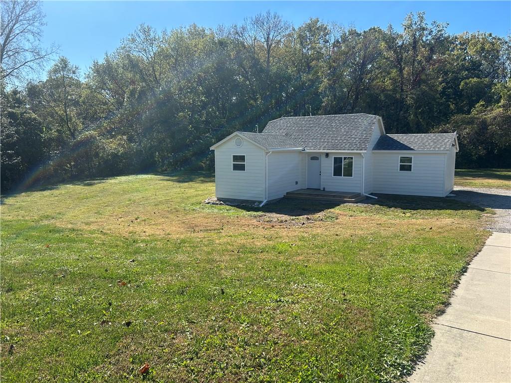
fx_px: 384
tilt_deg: -8.1
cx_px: 256
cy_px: 192
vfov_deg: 53.1
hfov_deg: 67.3
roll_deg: +0.2
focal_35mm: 26
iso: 50
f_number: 1.5
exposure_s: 1/2353
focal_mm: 5.7
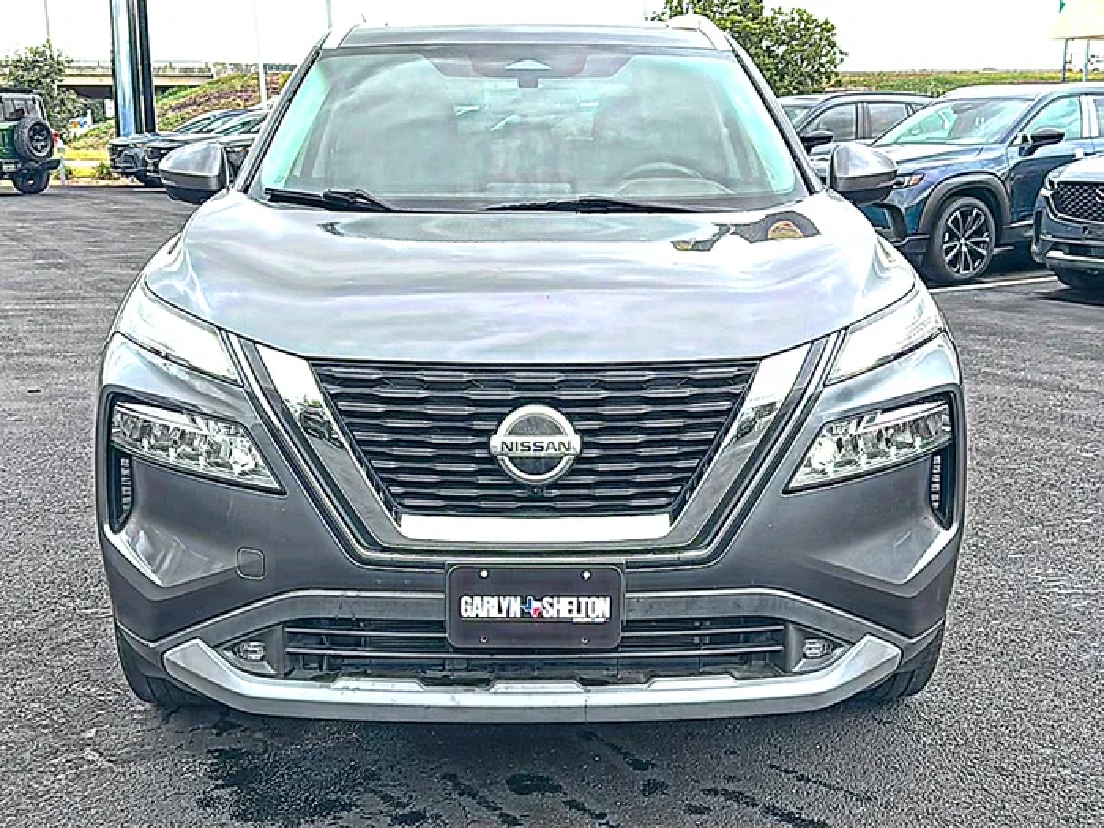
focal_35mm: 38
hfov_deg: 49.0
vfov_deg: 37.7
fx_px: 1212
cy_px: 414
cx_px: 552
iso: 80
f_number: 1.78
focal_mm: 6.86
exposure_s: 1/1053
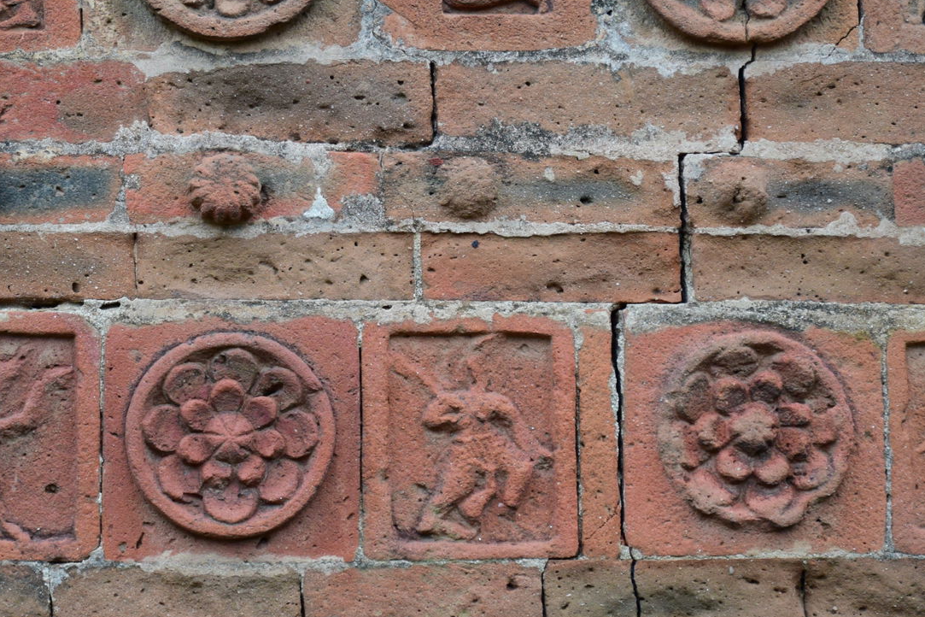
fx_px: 3417
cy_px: 103
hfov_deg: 15.4
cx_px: 252
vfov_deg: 10.3
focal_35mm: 133
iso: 640
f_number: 5.6
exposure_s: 1/30
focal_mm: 50
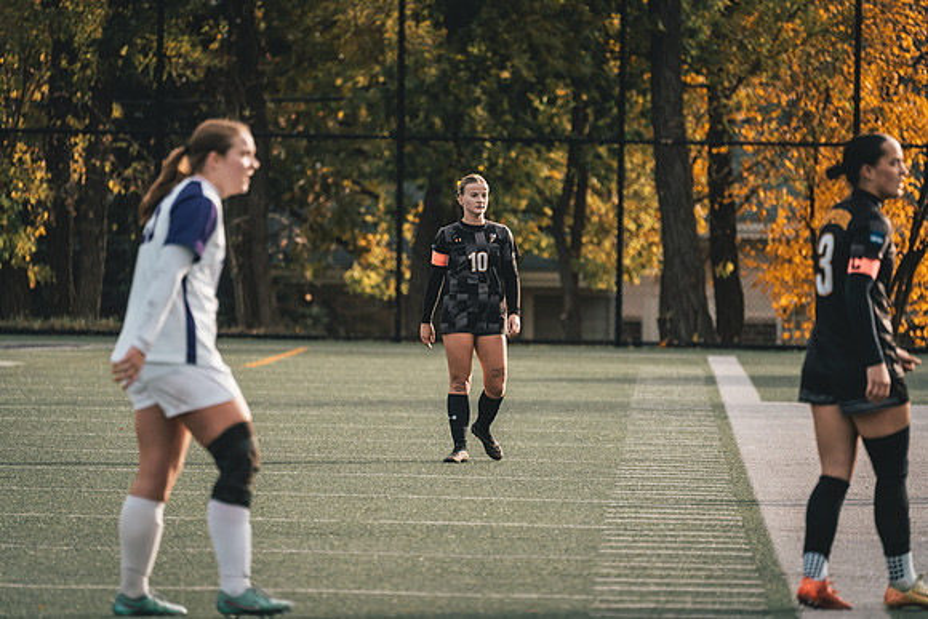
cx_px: 464
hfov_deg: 5.1
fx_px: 10415
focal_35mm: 404
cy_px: 310
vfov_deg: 3.4
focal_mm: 400
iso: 800
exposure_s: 1/1250
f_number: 6.3
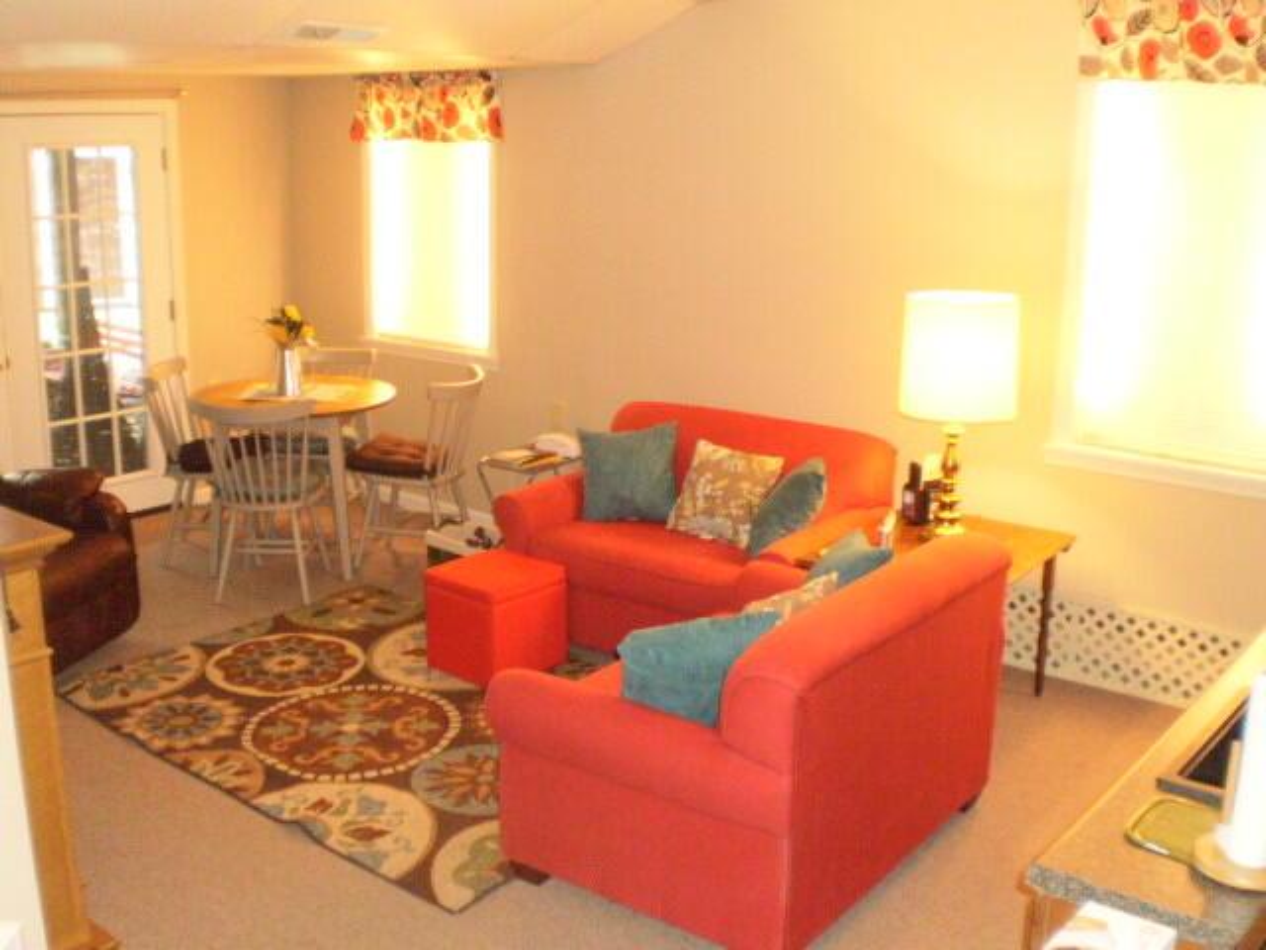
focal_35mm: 36
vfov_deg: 39.7
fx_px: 1317
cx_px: 633
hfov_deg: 51.4
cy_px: 475
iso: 640
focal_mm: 6.3
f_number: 3.1
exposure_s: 1/30
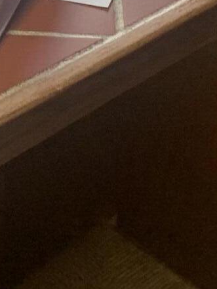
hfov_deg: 12.4
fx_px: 986
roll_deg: +1.2
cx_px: -1
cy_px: -298
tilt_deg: -11.6
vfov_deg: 14.0
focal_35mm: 118
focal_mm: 4.25
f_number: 1.8
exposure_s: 1/121
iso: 64
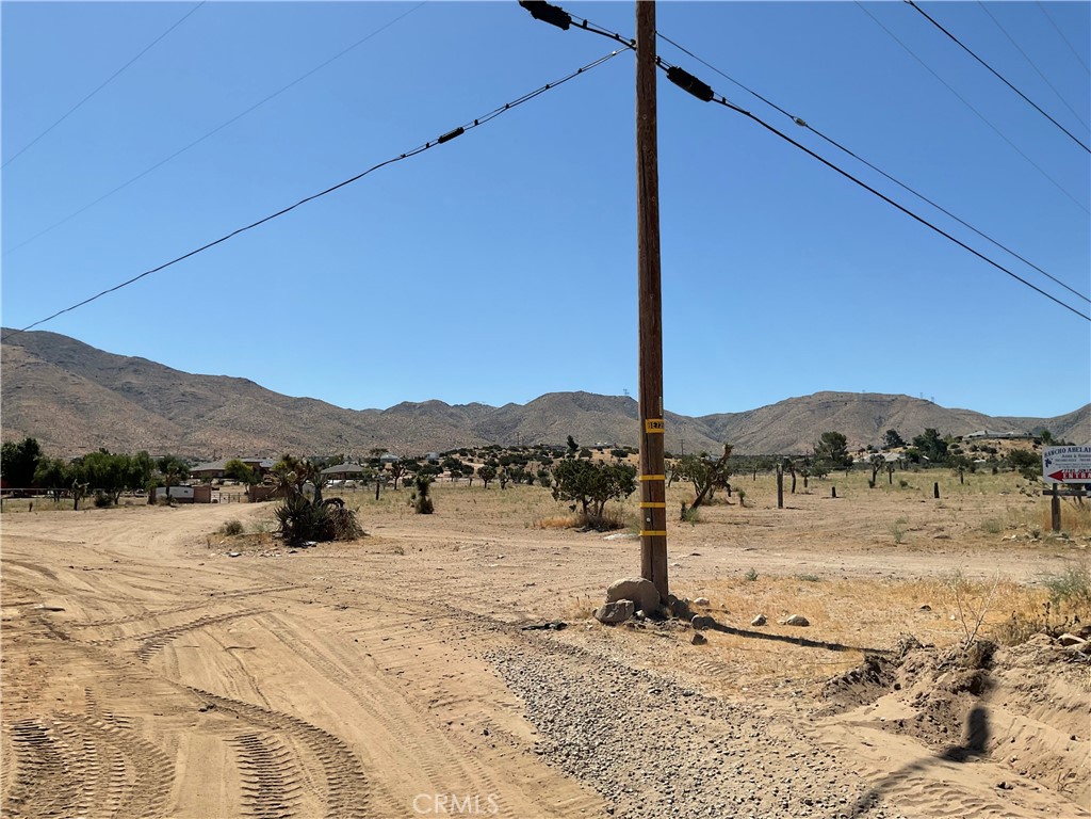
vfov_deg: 48.2
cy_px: 410
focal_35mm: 29
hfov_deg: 61.7
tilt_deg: +4.8
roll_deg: -0.3
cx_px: 546
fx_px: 914
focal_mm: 3
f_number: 1.8
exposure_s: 1/3125
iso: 16
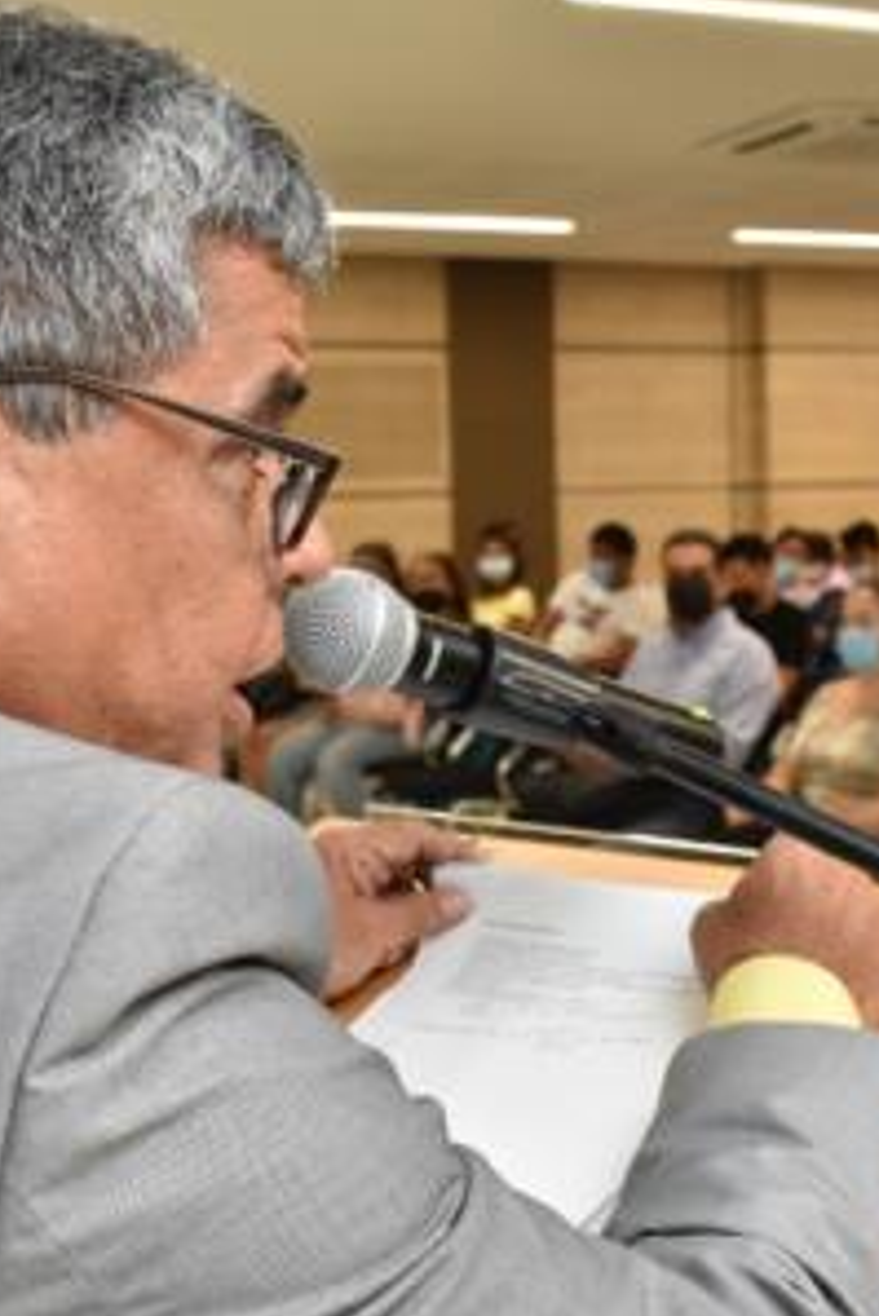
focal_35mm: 58
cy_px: 713
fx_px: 2116
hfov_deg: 23.3
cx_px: 610
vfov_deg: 34.5
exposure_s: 1/100
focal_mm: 23
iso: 1250
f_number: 5.6
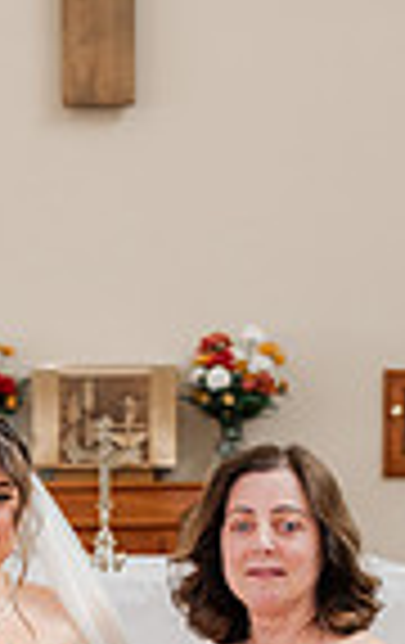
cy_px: 1009
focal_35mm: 160
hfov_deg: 8.2
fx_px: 2812
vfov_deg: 12.3
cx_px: -90
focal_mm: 50
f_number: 4.5
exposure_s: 1/250
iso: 640
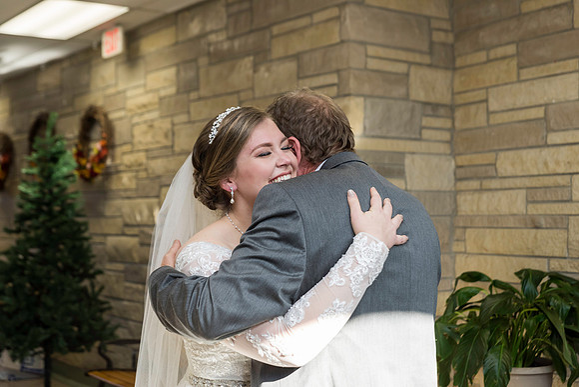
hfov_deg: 34.5
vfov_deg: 23.4
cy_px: 194
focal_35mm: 58
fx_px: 933
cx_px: 290
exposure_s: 1/200
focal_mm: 58
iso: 640
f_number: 4.5
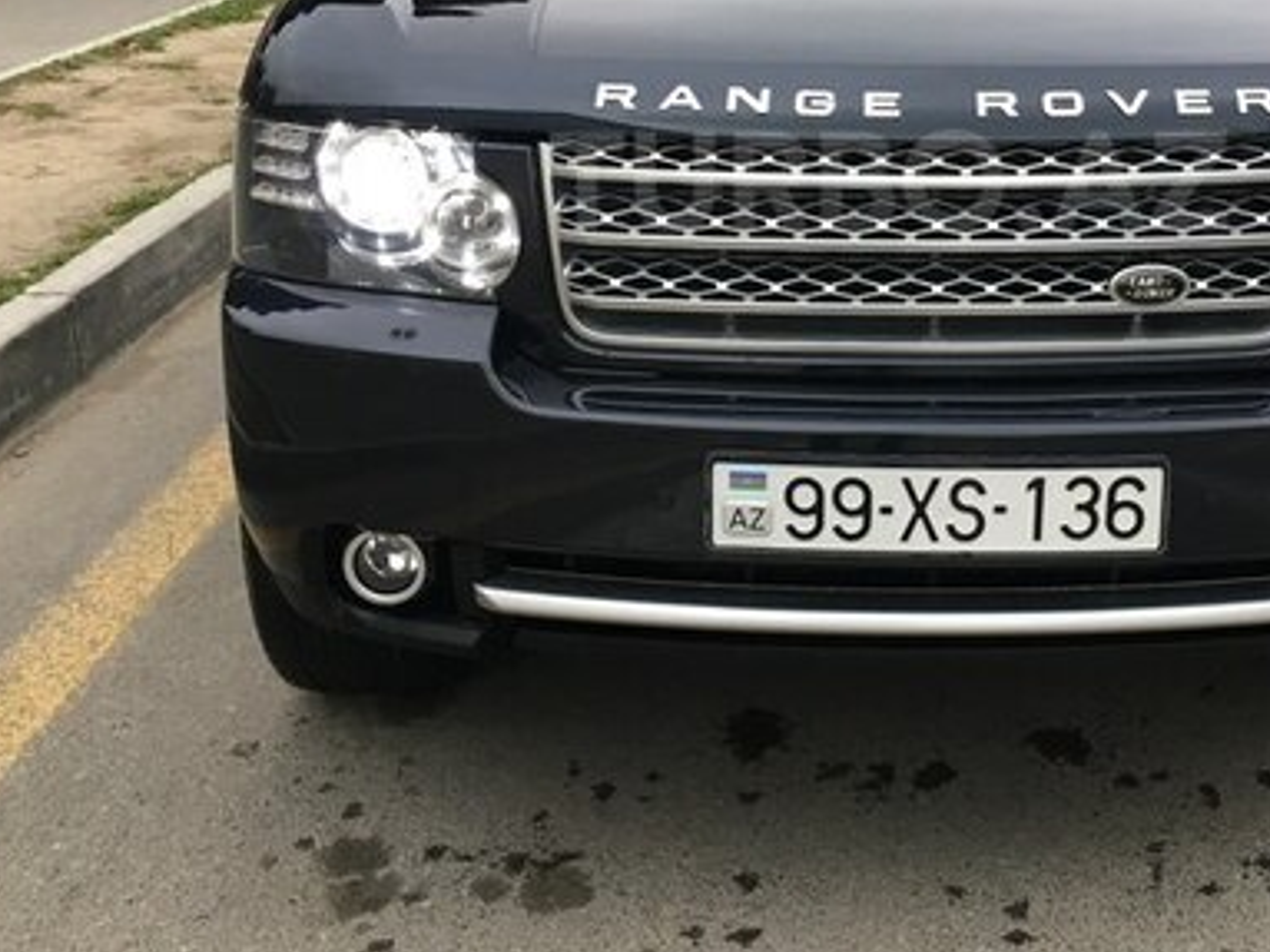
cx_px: 889
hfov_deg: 37.6
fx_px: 1834
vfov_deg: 28.4
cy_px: 181
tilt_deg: -12.3
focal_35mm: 50
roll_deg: -1.1
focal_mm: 4.15
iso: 25
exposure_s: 1/33
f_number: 2.2
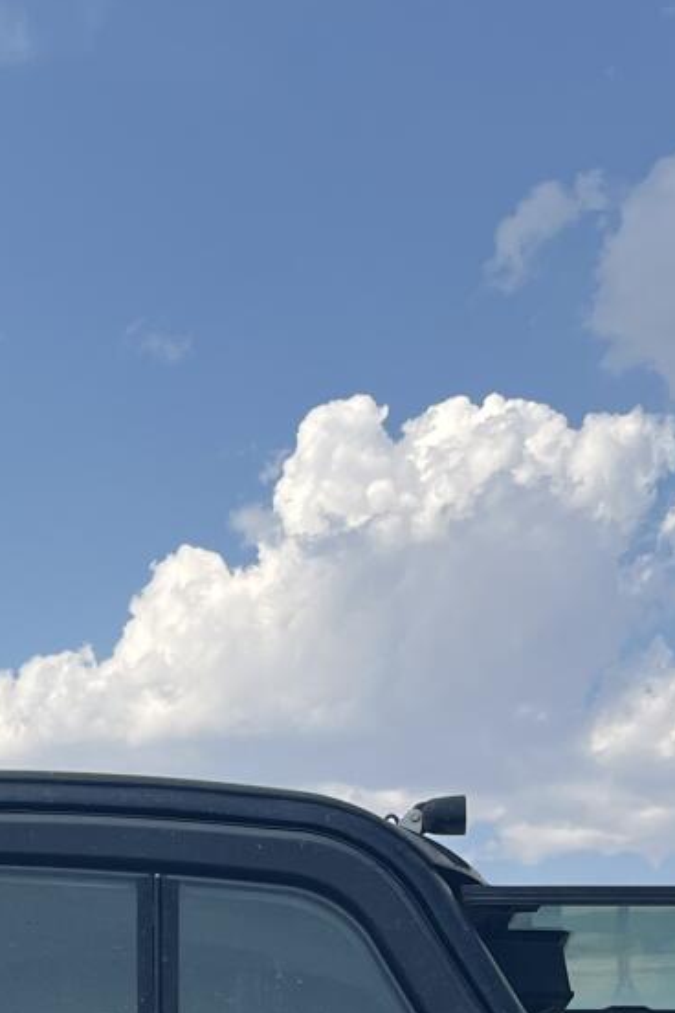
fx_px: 2756
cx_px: 273
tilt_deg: -0.7
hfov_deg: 14.0
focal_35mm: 98
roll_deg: +1.5
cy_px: 1281
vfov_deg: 19.4
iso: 50
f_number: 1.6
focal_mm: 5.1
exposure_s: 1/3623
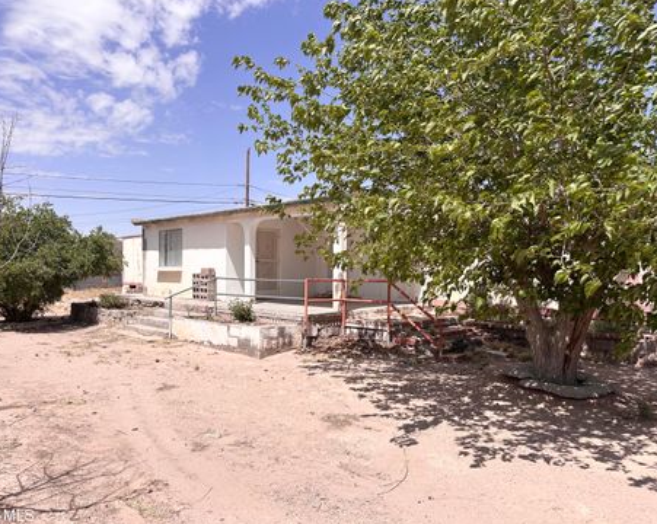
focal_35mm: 26
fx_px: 505
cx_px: 309
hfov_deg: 66.0
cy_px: 267
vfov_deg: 54.9
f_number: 1.78
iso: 80
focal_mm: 6.86
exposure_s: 1/7042
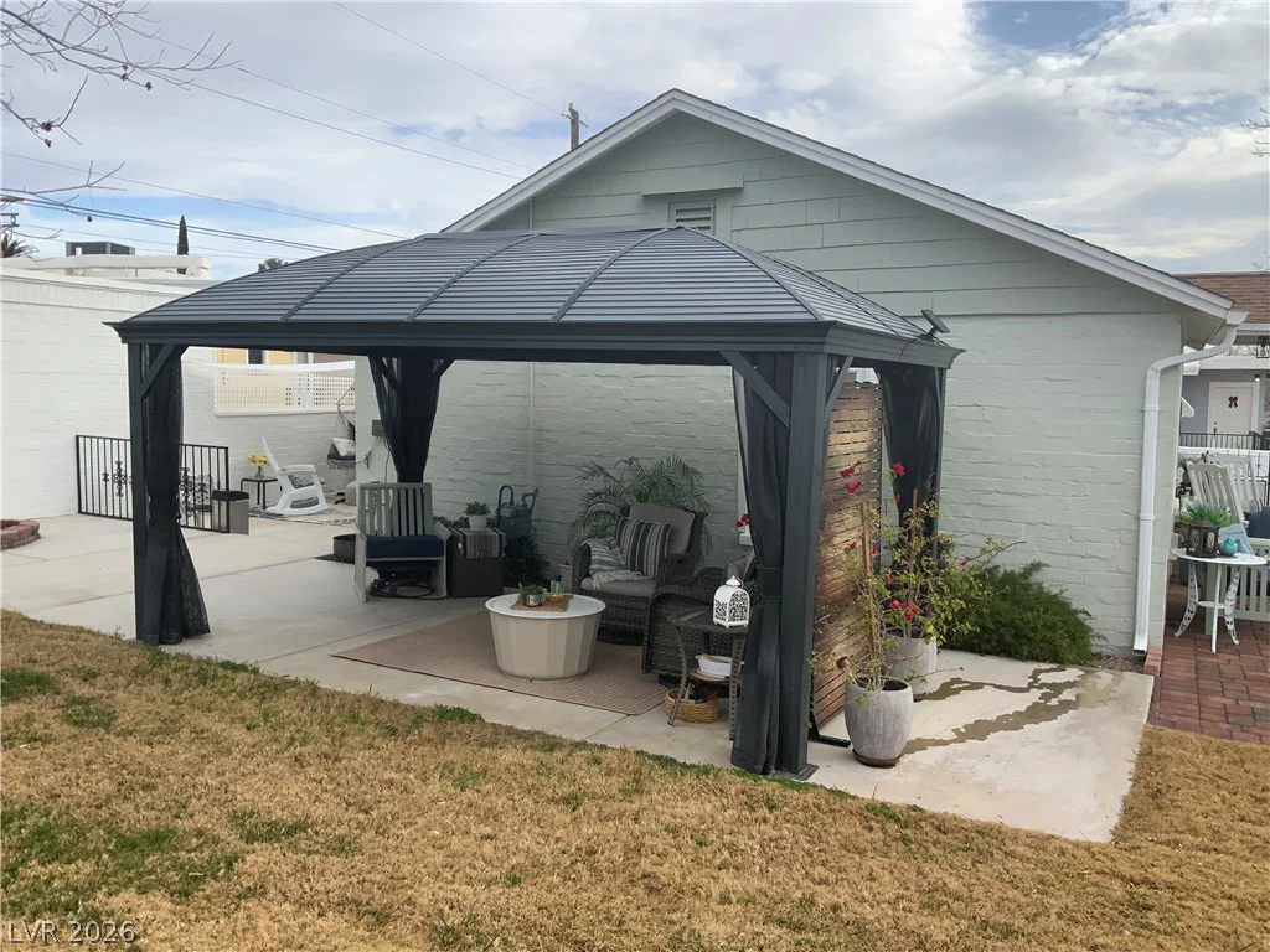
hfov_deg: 61.7
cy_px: 476
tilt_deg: -5.7
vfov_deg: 48.2
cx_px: 635
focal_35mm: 29
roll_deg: -0.5
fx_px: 1064
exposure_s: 1/1168
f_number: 1.8
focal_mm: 3
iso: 16
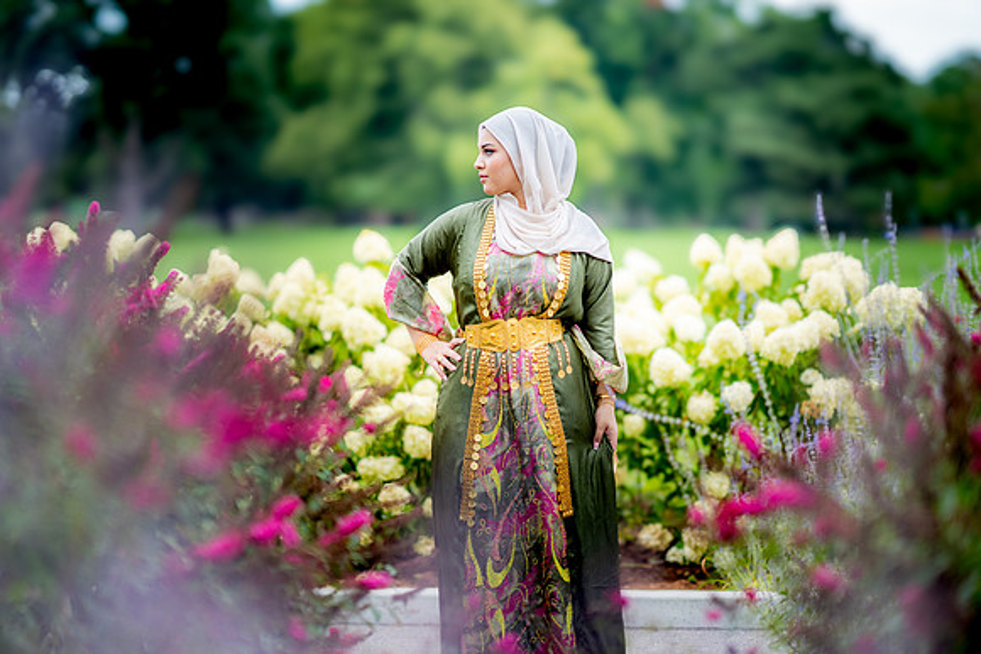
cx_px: 490
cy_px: 327
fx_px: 2317
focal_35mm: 85
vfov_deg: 16.1
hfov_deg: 23.9
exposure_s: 1/1250
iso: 100
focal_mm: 85
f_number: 1.4
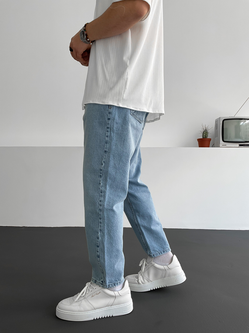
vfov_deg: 61.7
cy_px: 166
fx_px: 278
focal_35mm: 29
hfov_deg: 48.2
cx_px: 124
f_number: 1.8
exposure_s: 1/120
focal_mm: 3
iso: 32
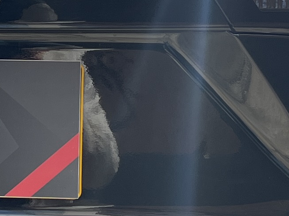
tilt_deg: -11.6
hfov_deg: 12.0
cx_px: -50
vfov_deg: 9.2
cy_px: 87
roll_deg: -1.3
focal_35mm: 161
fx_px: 1344
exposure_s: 1/484
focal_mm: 5.1
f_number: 1.6
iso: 50
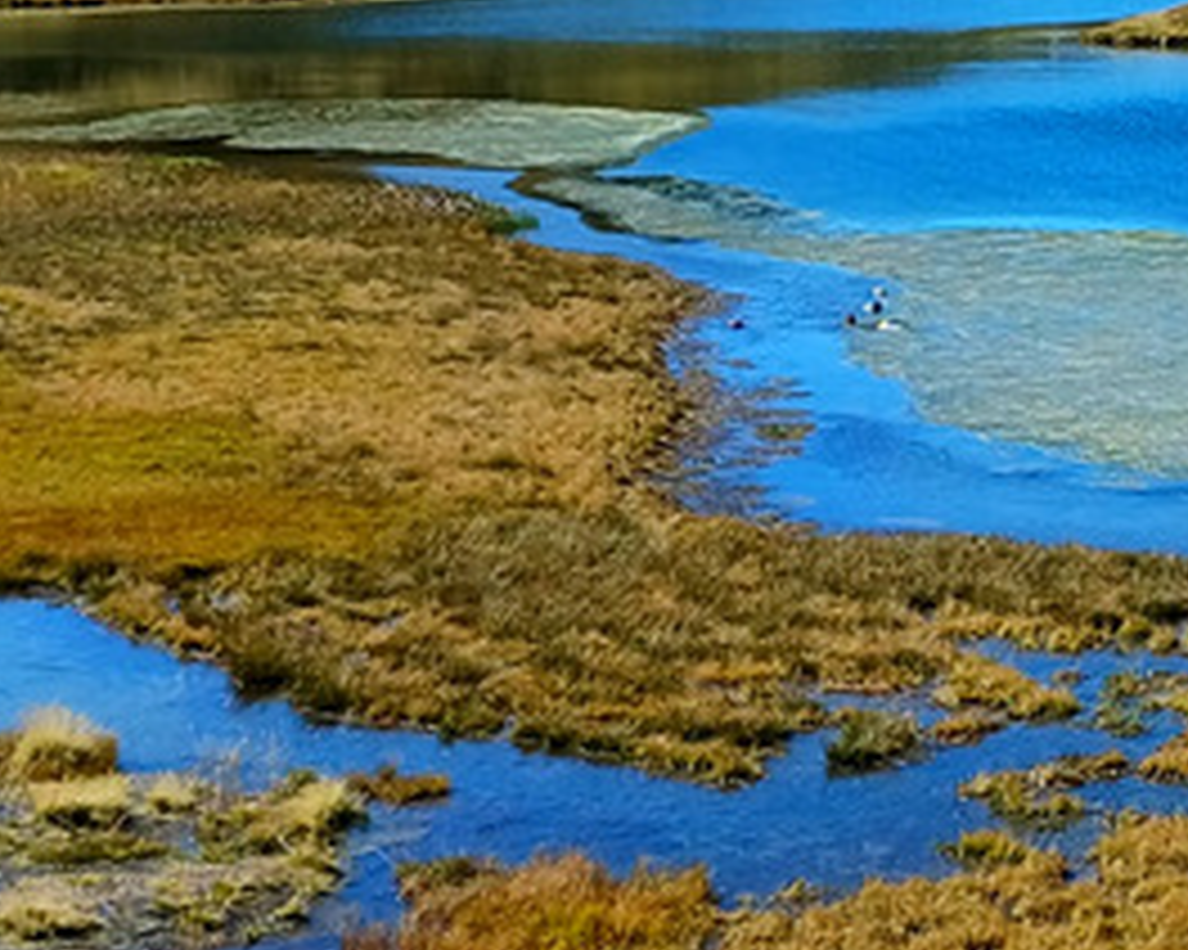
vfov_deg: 13.7
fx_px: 3901
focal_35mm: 111
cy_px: 72
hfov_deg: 16.9
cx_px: 1224
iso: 50
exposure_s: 1/898
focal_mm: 4.65
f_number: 1.8
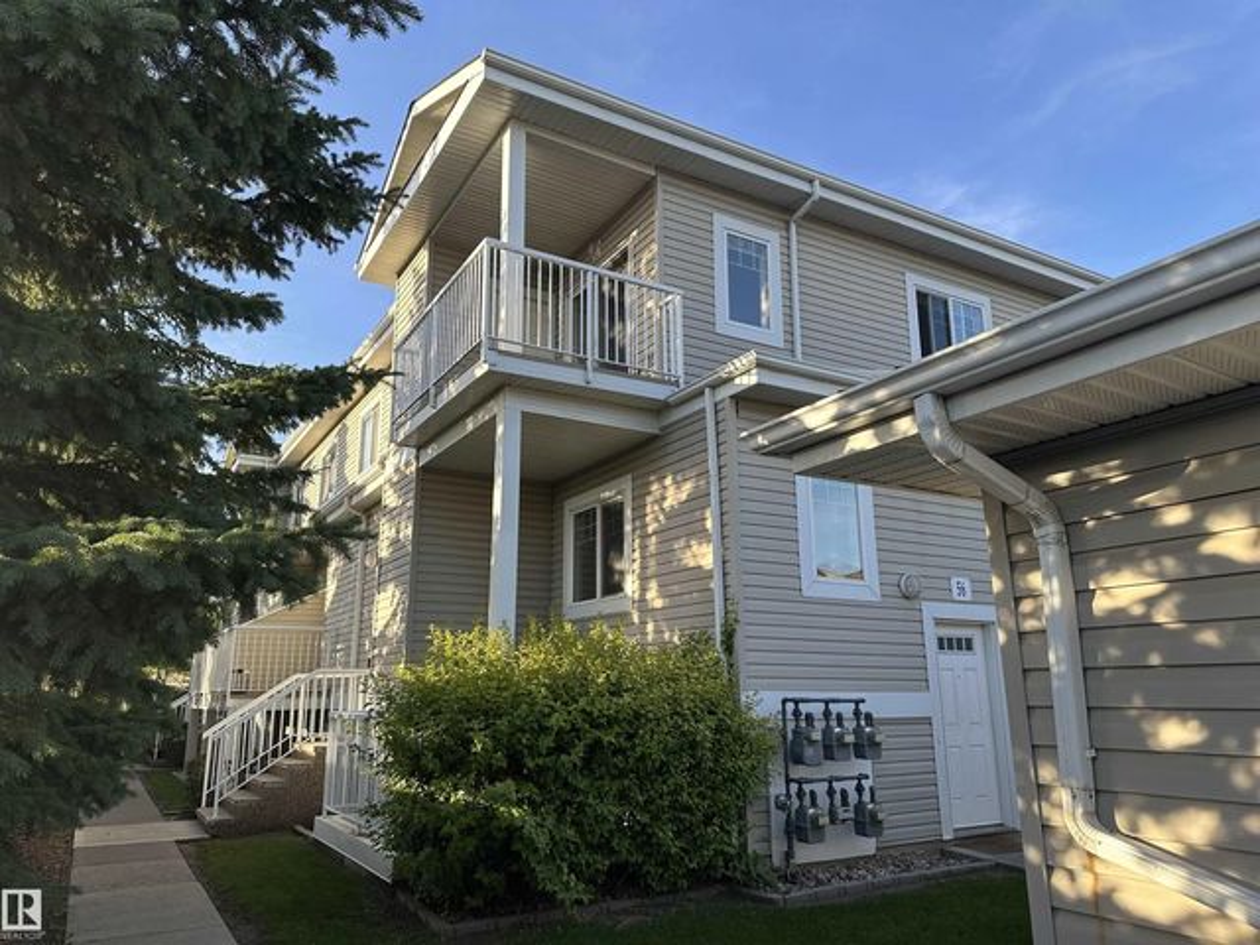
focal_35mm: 24
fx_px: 874
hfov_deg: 71.6
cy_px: 472
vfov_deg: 56.8
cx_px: 630
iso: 80
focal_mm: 6.86
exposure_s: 1/864
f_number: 1.78
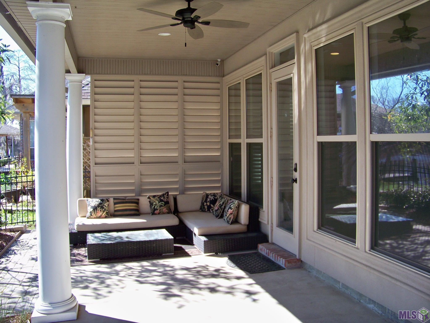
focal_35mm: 33
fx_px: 410
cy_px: 162
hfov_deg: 55.4
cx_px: 215
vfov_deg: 42.9
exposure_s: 1/200
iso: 80
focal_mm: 5.85
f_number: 2.8
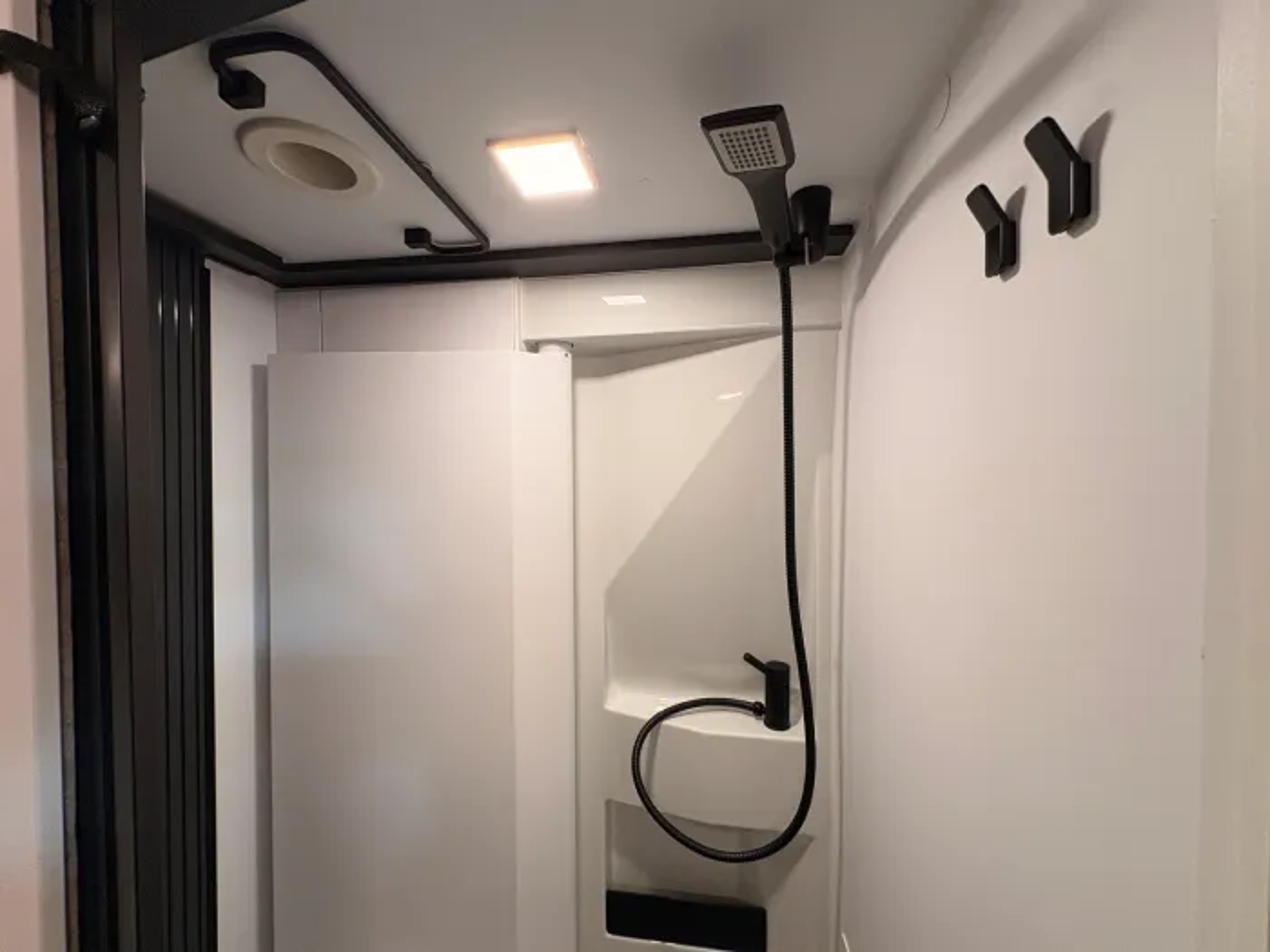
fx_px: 514
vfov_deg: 85.7
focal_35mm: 14
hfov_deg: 102.1
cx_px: 635
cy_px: 476
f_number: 2.2
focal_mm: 2.22
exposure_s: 1/100
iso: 200
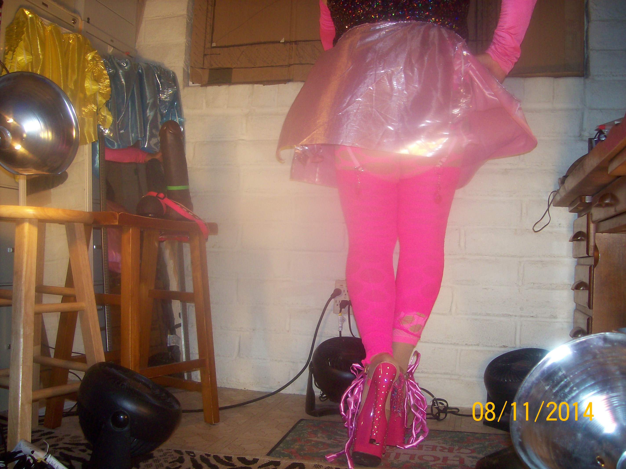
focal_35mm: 36
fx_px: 651
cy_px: 234
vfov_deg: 39.6
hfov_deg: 51.4
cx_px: 313
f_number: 2.7
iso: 80
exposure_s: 1/64
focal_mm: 6
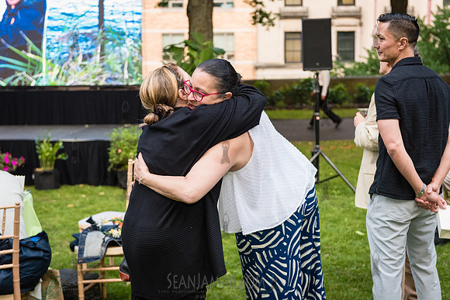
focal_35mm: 60
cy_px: 150
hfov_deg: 33.4
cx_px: 225
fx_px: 750
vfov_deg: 22.6
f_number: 3.5
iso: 2000
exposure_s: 1/250
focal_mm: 60
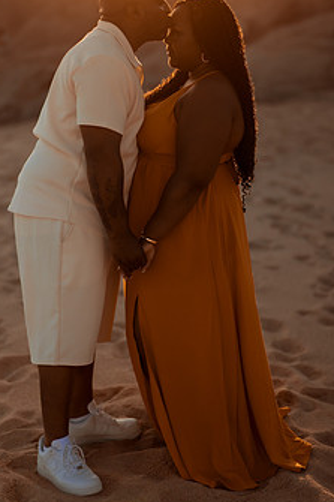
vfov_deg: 26.0
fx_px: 1087
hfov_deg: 17.5
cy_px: 214
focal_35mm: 78
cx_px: 156
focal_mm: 58
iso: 100
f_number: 1.4
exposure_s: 1/4000
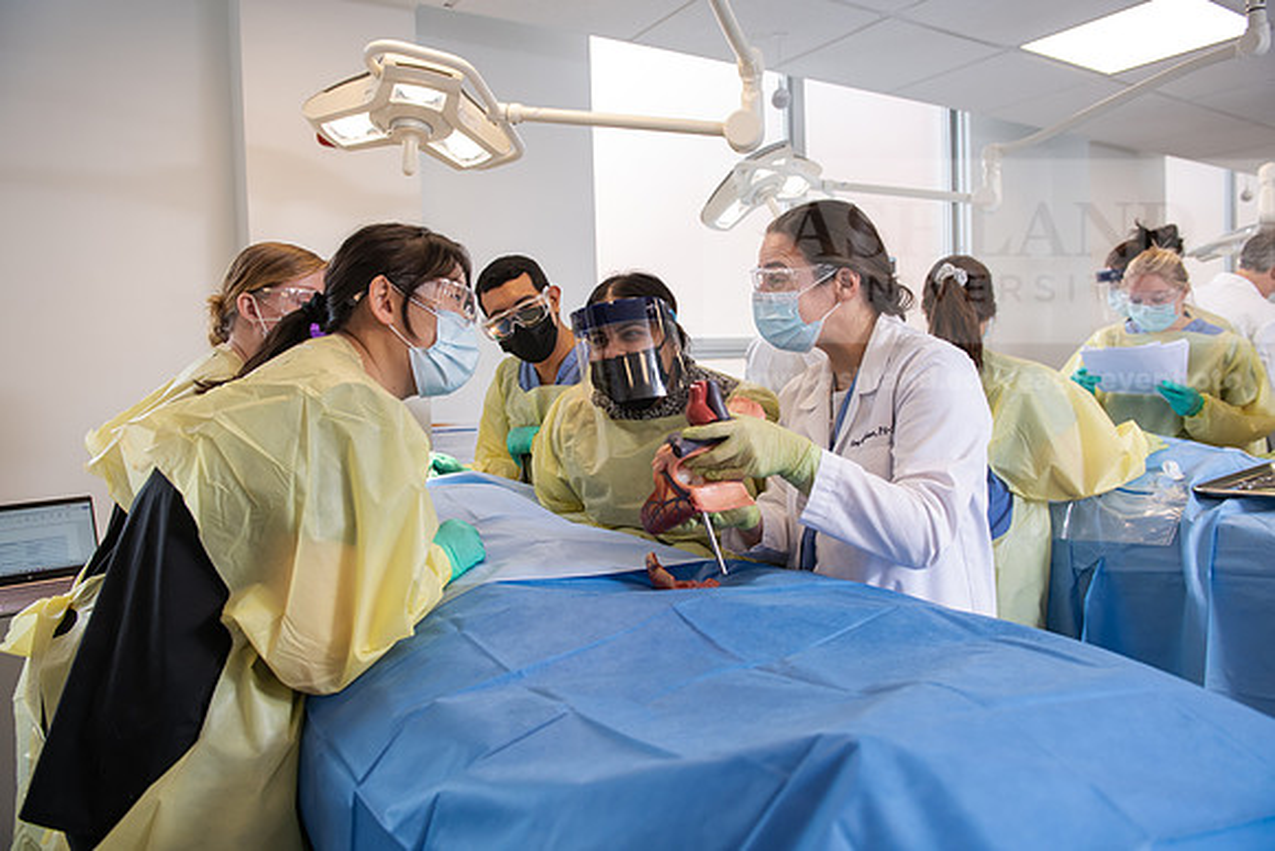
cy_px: 426
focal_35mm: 26
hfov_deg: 69.4
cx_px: 638
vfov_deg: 49.6
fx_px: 921
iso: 500
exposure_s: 1/200
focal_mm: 26
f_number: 4
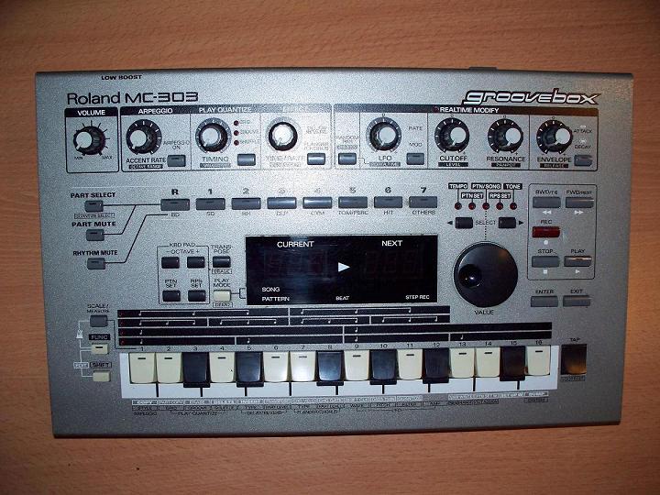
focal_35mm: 36
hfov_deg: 51.4
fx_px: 686
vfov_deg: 39.7
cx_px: 330
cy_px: 248
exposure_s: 1/30
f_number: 2.8
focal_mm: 7.54
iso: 200
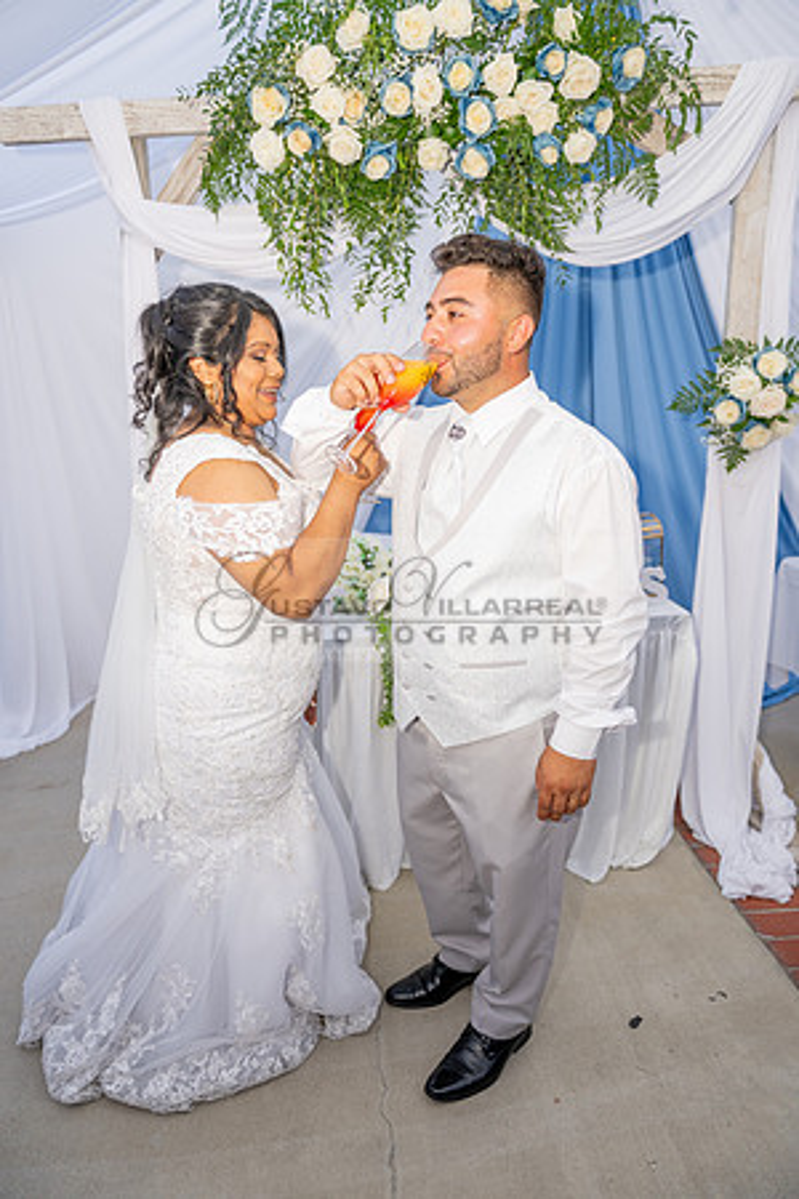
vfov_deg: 73.7
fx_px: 799
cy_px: 600
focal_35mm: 24
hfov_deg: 53.1
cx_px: 400
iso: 250
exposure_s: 1/100
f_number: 3.2
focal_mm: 24
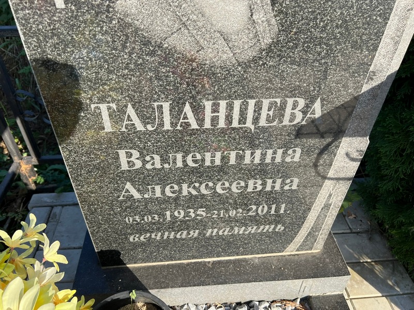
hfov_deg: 67.3
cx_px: 207
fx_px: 311
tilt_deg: -37.4
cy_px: 155
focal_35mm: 26
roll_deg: -1.4
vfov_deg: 53.1
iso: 50
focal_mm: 5.7
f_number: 1.5
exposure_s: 1/1377
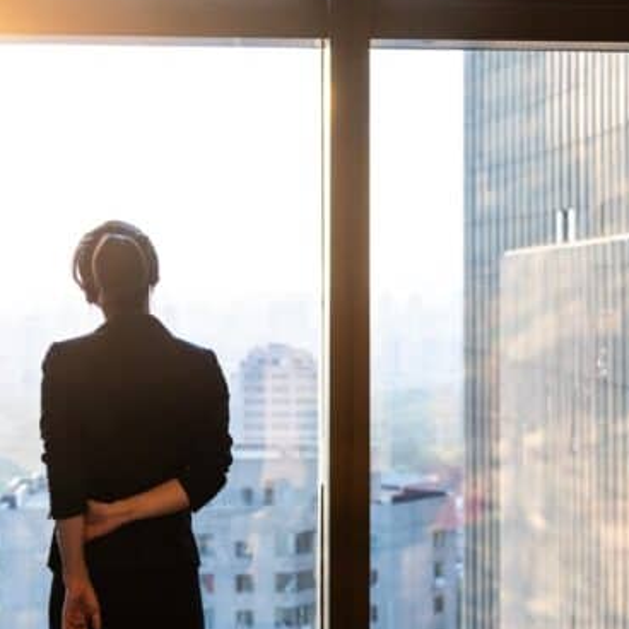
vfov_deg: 24.3
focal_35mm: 71
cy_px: 282
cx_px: 326
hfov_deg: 24.3
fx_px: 1460
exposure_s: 1/320
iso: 800
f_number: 4
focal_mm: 48
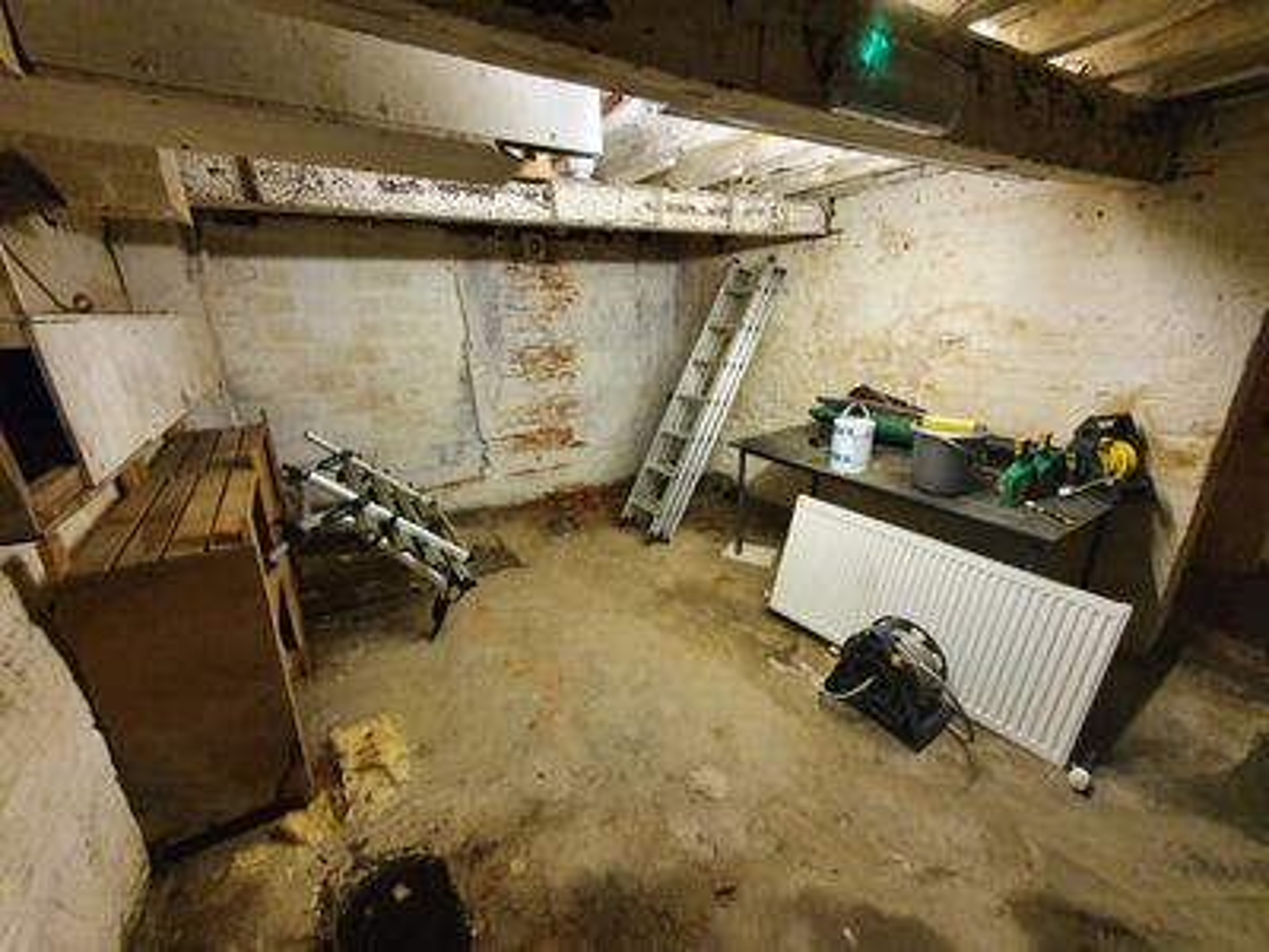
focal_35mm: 13
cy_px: 476
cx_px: 634
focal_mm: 1.8
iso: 400
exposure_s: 1/33
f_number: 2.2
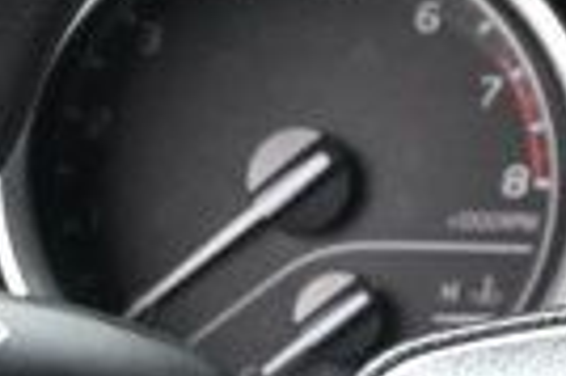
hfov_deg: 6.5
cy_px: 701
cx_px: 807
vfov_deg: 4.3
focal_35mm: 315
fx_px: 4945
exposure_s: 1/125
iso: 1250
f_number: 4.5
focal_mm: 27.5
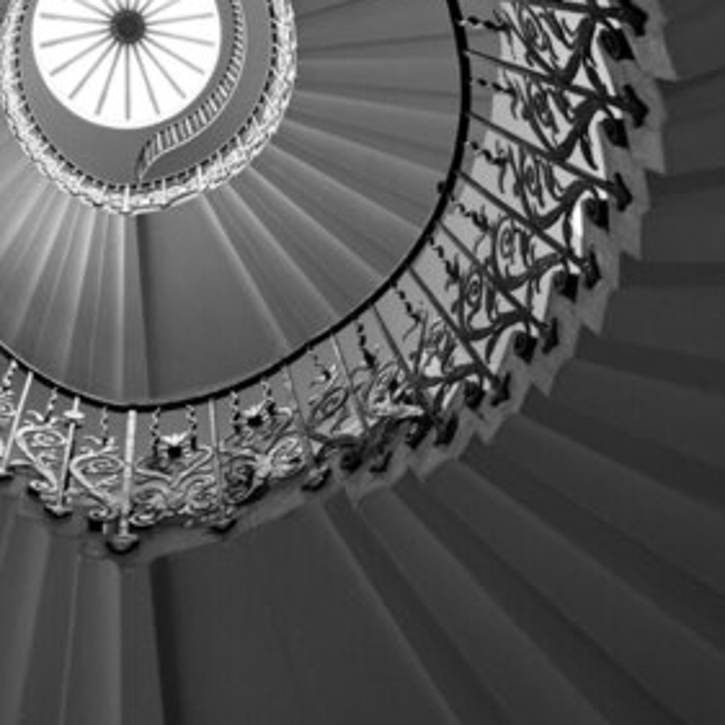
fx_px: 1161
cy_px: -23
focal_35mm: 49
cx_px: 163
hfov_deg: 33.8
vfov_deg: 31.7
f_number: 1.5
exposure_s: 1/100
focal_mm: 5.7
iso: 100
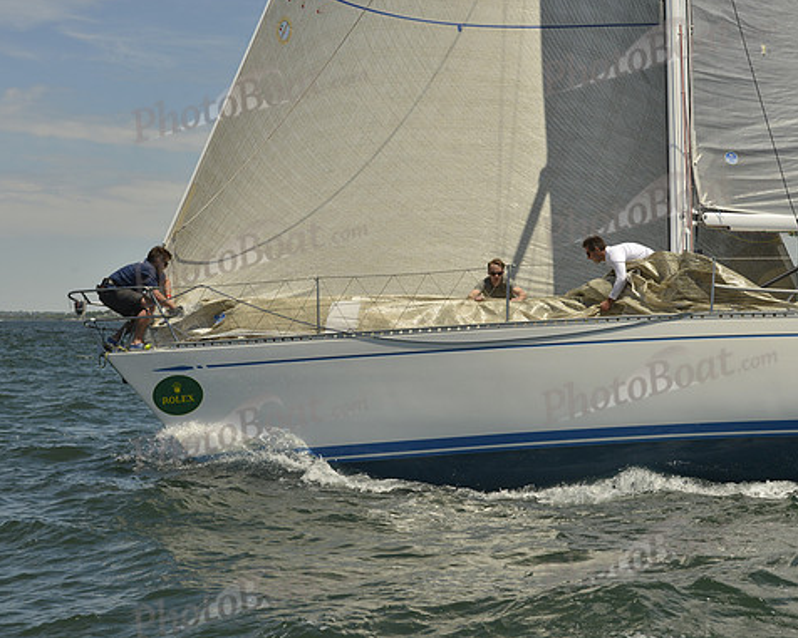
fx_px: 1890
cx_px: 456
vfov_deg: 19.2
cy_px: 317
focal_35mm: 80
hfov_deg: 23.8
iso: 280
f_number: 9
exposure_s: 1/1600
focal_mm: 70
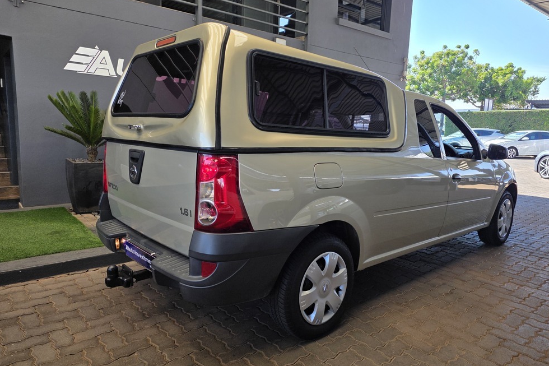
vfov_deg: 51.3
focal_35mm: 25
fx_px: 381
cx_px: 286
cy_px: 182
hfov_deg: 71.5
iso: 50
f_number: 1.7
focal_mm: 6.25
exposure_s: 1/359
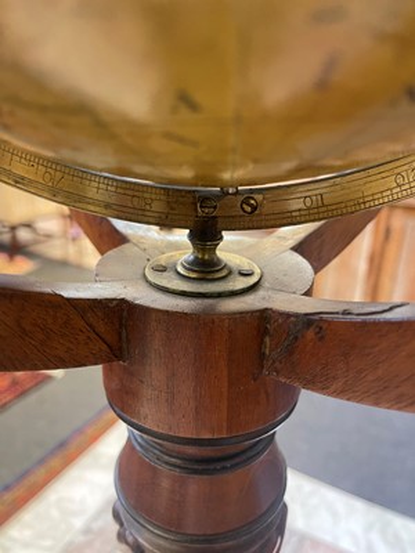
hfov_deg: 53.1
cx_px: 208
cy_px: 276
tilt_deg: -22.9
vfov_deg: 67.3
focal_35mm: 26
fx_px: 416
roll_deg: -1.5
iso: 500
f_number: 1.6
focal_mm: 5.1
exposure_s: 1/50
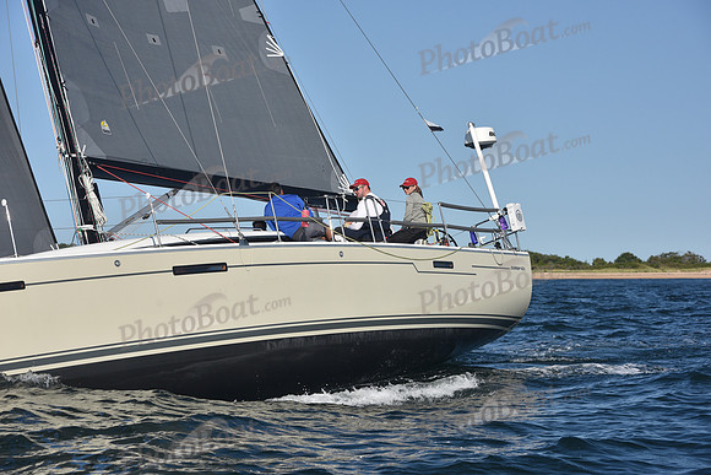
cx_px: 356
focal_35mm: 100
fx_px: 1975
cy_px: 238
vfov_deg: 13.7
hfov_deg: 20.4
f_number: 8
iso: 250
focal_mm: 100
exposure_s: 1/640
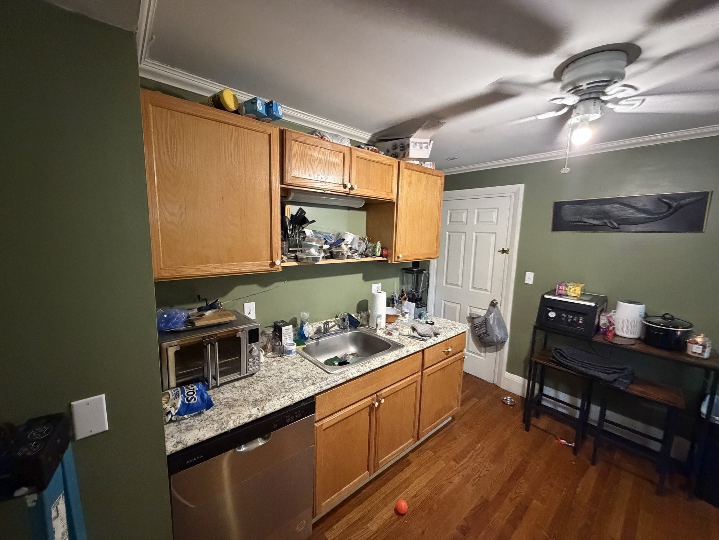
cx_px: 360
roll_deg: -1.4
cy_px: 270
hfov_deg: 102.1
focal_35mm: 14
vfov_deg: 85.7
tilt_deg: -7.4
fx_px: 291
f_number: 2.2
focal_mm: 2.22
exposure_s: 1/60
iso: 1250
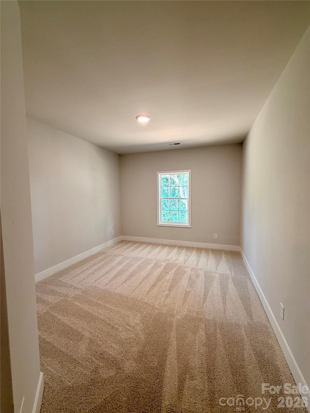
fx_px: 167
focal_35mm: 14
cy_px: 206
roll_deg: +0.5
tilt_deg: -4.1
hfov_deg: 85.7
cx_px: 155
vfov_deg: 102.1
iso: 200
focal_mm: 2.22
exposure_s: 1/60
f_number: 2.2
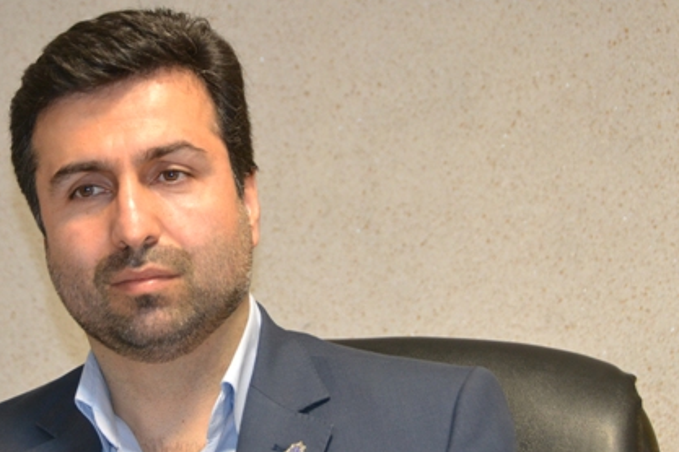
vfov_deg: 10.8
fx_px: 2391
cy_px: 238
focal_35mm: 127
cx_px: 189
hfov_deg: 16.1
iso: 1250
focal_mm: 55
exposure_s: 1/60
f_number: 4.8
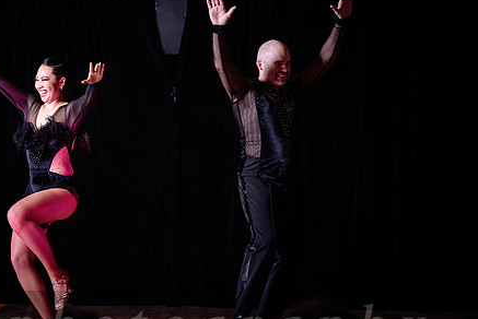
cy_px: 178
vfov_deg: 11.3
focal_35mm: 122
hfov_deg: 16.8
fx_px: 1621
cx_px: 201
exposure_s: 1/160
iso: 400
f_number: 3.2
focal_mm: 92
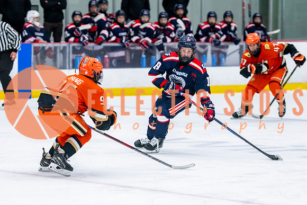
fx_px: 1694
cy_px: 124
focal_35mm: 199
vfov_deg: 6.9
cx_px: 113
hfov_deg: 10.3
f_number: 3.2
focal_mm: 105
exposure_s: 1/640
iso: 2500
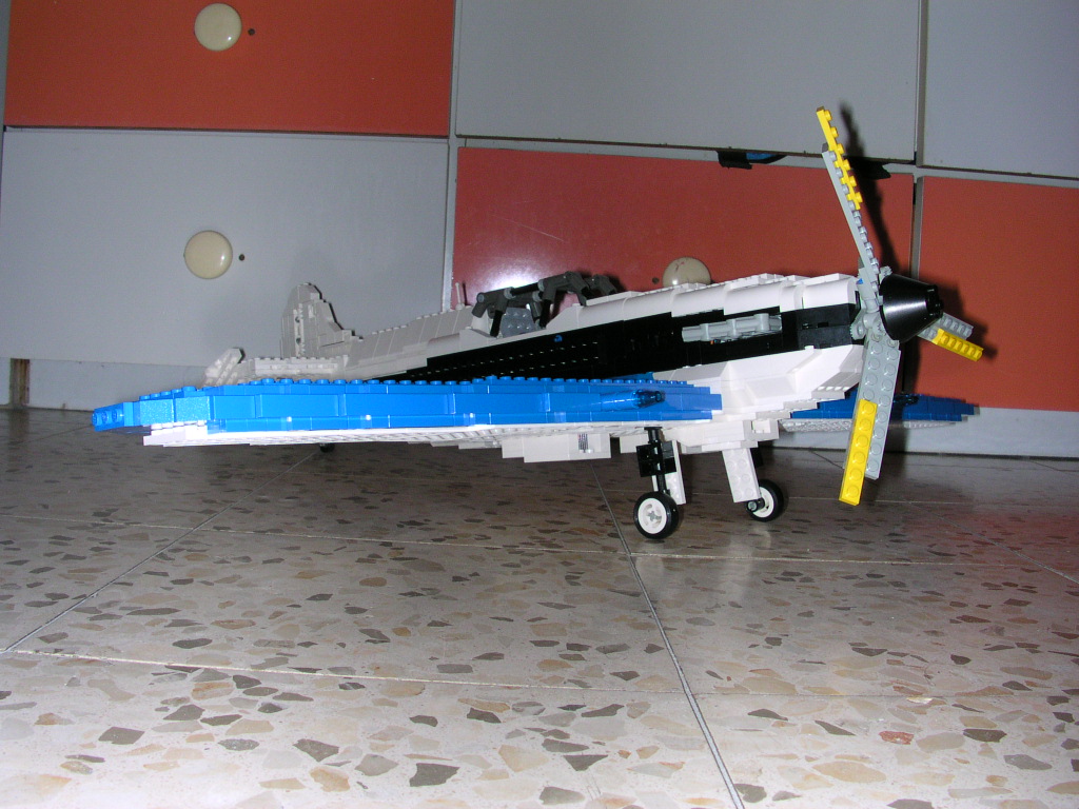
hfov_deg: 50.1
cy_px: 404
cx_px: 540
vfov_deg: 38.7
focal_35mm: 37
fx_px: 1153
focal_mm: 5.6
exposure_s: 1/60
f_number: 4.5
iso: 100
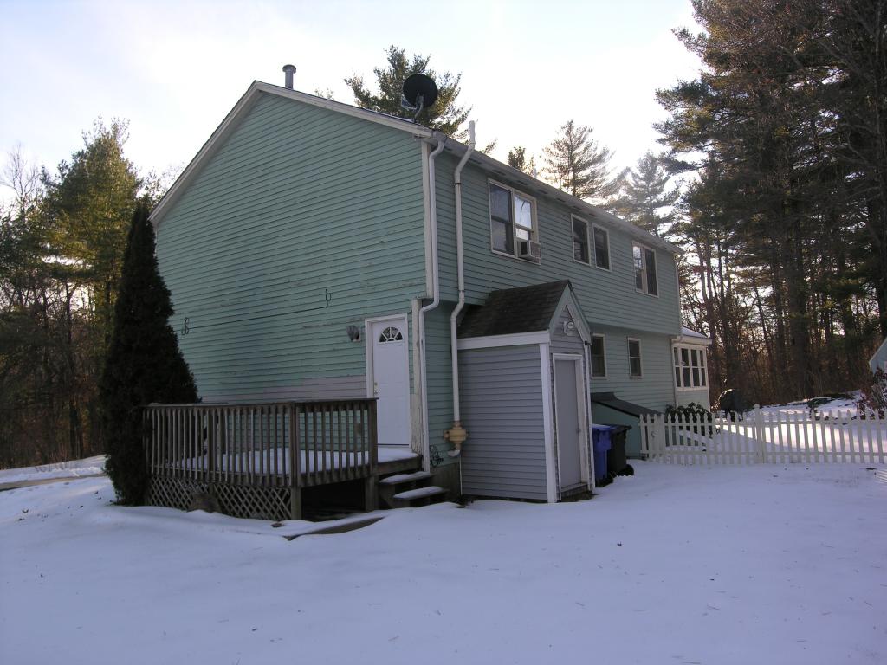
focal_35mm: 26
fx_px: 666
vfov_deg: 53.1
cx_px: 444
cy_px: 332
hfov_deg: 67.3
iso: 50
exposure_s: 1/134
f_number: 4.7
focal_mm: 6.5
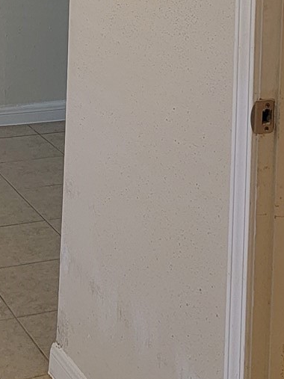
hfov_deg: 15.2
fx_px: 1062
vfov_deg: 19.2
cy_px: -64
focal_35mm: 97
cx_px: 137
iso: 250
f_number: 1.8
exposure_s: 1/119
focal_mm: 6.7
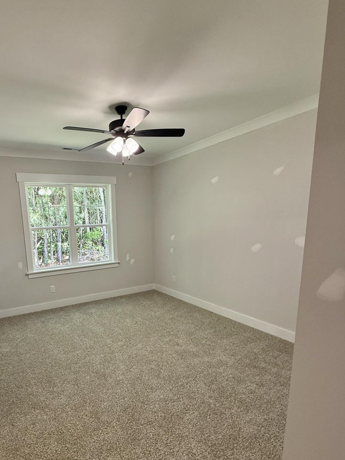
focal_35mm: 19
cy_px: 269
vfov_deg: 83.9
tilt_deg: -10.1
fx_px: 253
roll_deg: +1.8
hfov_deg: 66.7
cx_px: 113
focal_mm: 2.22
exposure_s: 1/120
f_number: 2.2
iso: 200
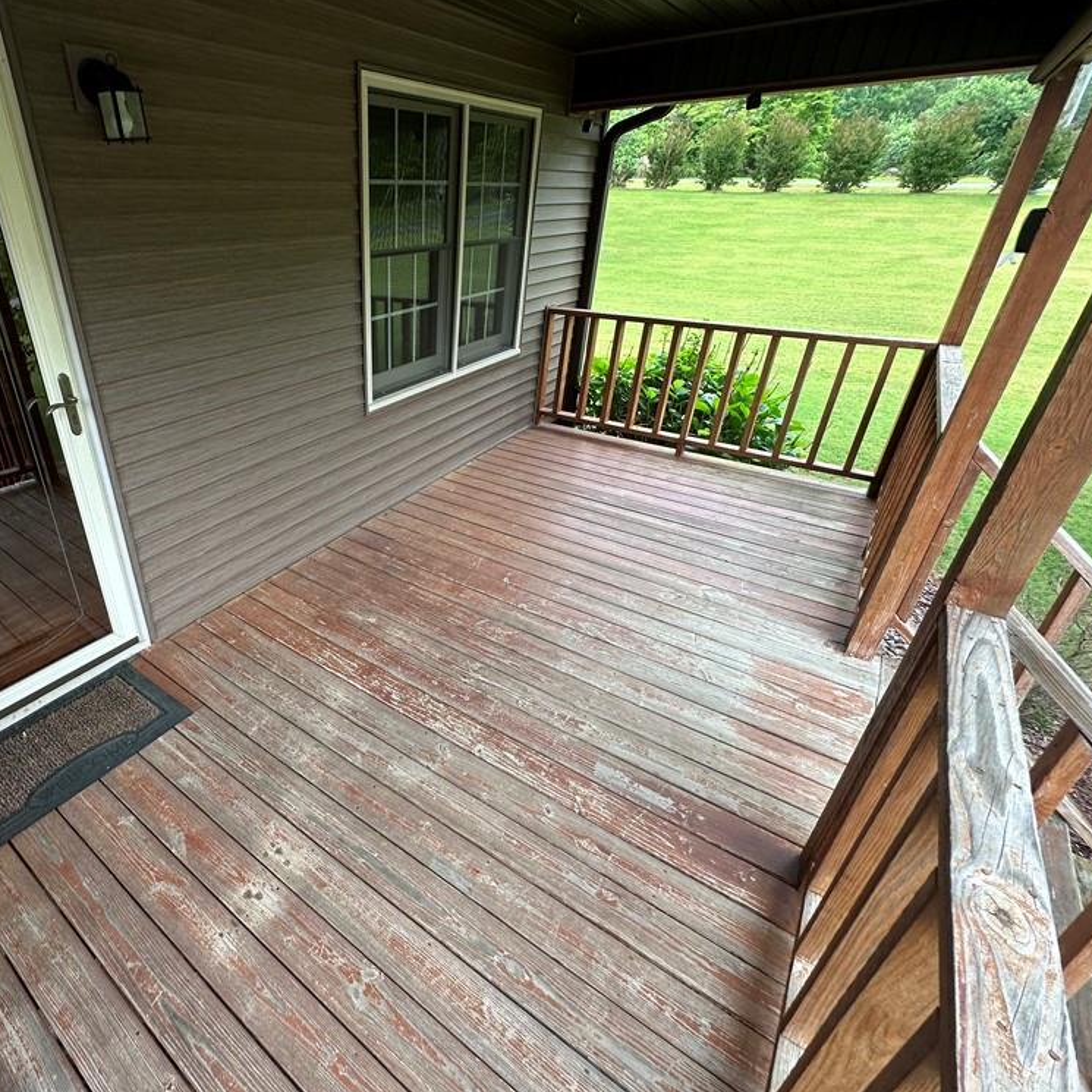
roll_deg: +1.6
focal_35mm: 17
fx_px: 607
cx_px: 364
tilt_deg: -28.8
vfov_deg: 84.0
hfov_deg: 81.1
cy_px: 532
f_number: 2.2
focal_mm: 2.22
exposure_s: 1/258
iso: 40
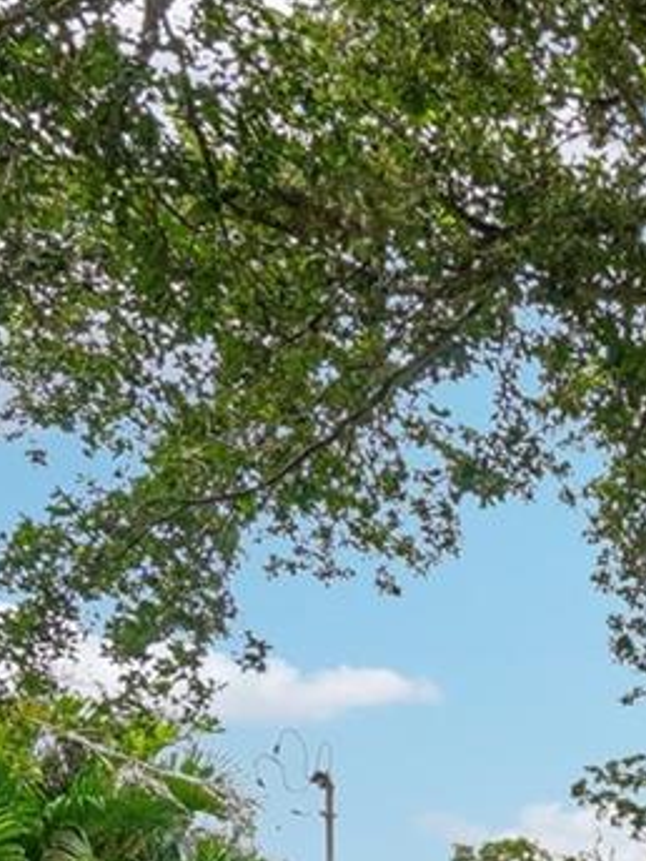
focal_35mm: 67
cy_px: 1199
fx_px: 1667
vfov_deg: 24.3
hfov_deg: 16.5
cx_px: 1307
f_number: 8
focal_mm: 10
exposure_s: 1/45
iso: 100
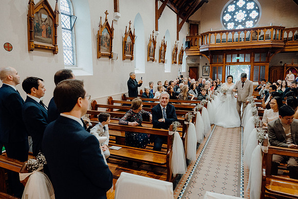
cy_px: 100
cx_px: 149
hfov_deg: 73.7
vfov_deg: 53.2
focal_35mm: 24
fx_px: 199
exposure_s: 1/160
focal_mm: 24
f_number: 3.5
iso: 2500
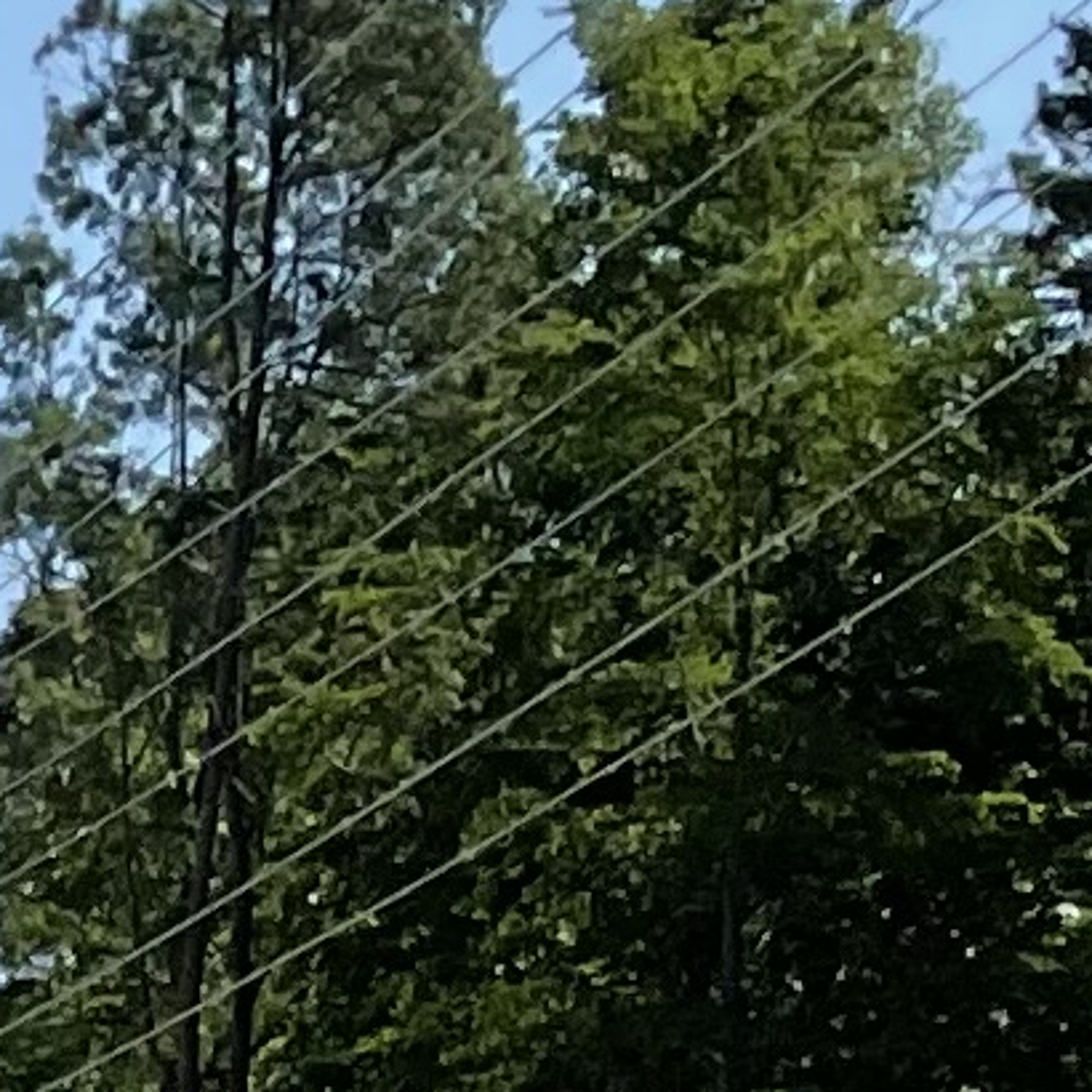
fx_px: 8994
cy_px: 2642
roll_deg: +1.1
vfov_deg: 6.6
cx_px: -2805
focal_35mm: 252
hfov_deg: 6.1
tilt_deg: -6.6
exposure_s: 1/2959
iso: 16
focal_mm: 3
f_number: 1.8
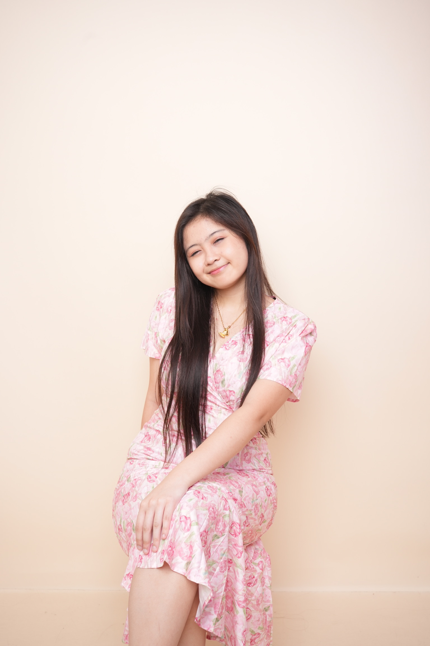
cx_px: 215
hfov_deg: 35.9
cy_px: 323
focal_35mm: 37
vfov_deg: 51.9
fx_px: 663
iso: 320
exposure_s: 1/125
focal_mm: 37
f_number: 6.3
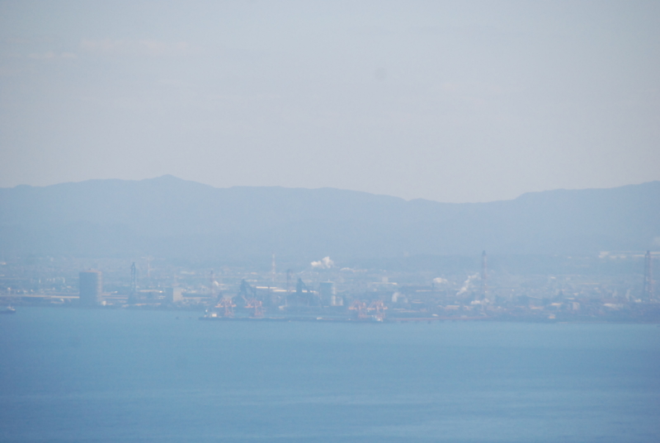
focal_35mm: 300
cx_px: 330
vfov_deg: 4.6
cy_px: 222
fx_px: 5511
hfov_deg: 6.9
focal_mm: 200
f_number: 7.1
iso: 800
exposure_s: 1/3200
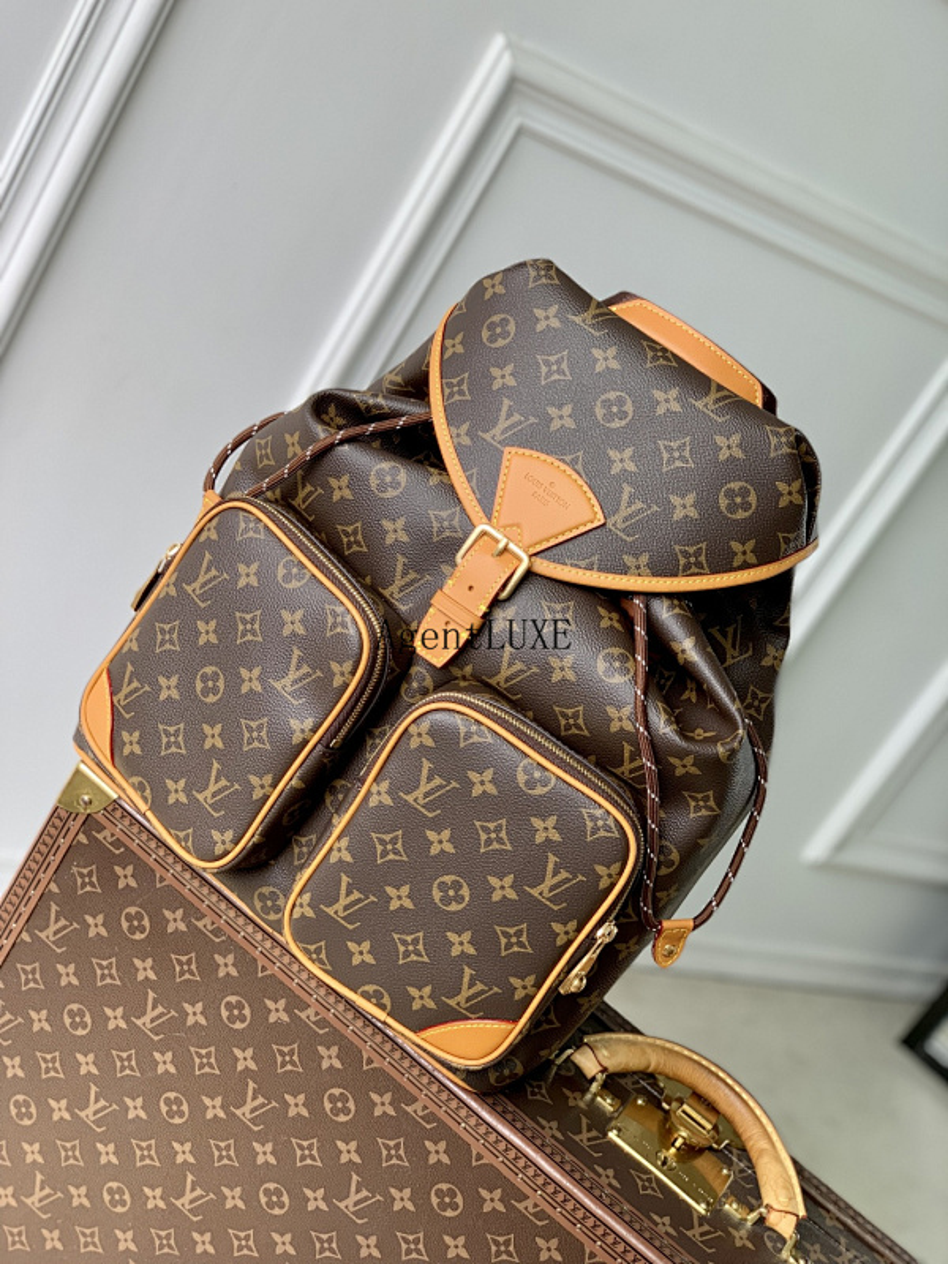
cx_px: 474
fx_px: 1899
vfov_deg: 36.8
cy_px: 632
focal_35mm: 52
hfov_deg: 28.0
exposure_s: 1/122
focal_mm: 6
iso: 16
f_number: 2.4
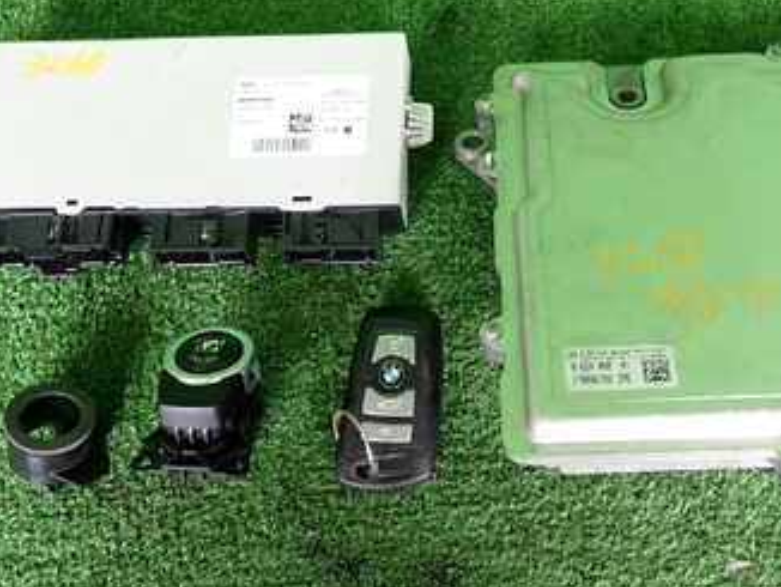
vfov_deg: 31.5
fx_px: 1039
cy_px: 256
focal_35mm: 46
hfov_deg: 40.8
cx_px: 503
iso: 200
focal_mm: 4.5
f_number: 2
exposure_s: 1/50
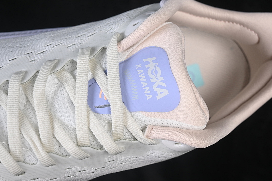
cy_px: 91
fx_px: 574
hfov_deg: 26.6
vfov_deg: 18.0
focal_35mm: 76
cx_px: 136
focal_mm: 50
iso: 160
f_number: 7.1
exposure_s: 1/80
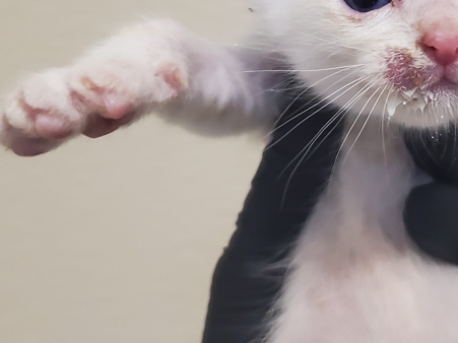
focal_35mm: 59
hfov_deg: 31.0
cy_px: 25
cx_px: 426
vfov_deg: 24.0
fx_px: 780
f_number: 1.5
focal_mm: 4.3
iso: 500
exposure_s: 1/120
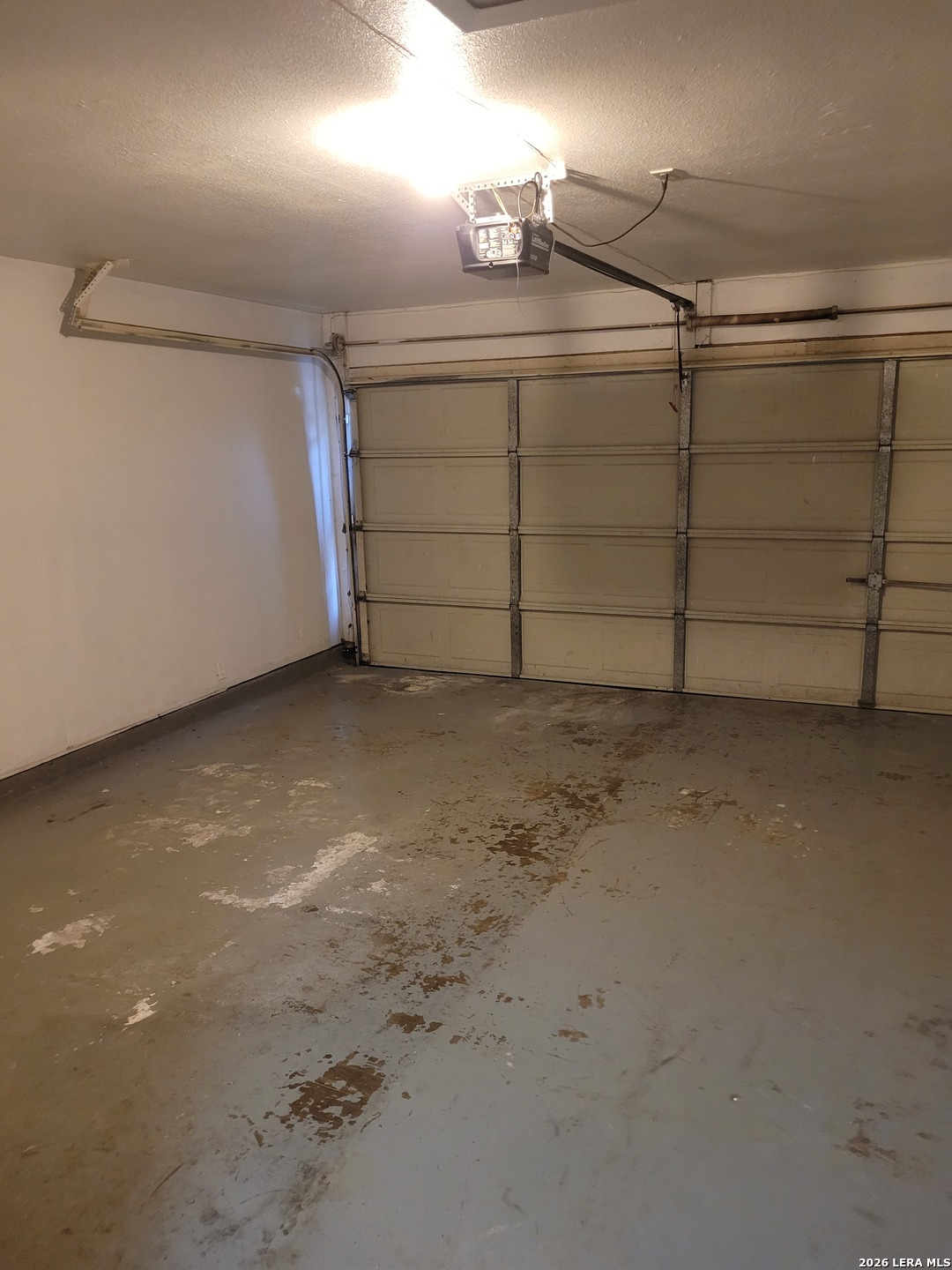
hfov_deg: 53.1
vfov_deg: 67.3
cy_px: 635
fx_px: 953
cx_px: 476
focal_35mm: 26
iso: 640
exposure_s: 1/40
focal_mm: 5.4
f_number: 1.8
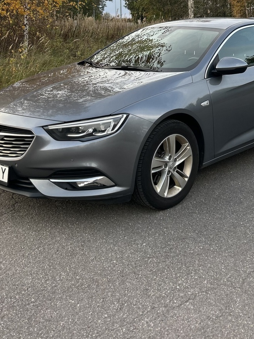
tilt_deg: -2.7
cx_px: 176
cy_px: 40
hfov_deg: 30.6
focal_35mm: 47
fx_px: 460
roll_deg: +0.6
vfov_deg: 38.0
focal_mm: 5.7
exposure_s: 1/394
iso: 50
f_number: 1.5
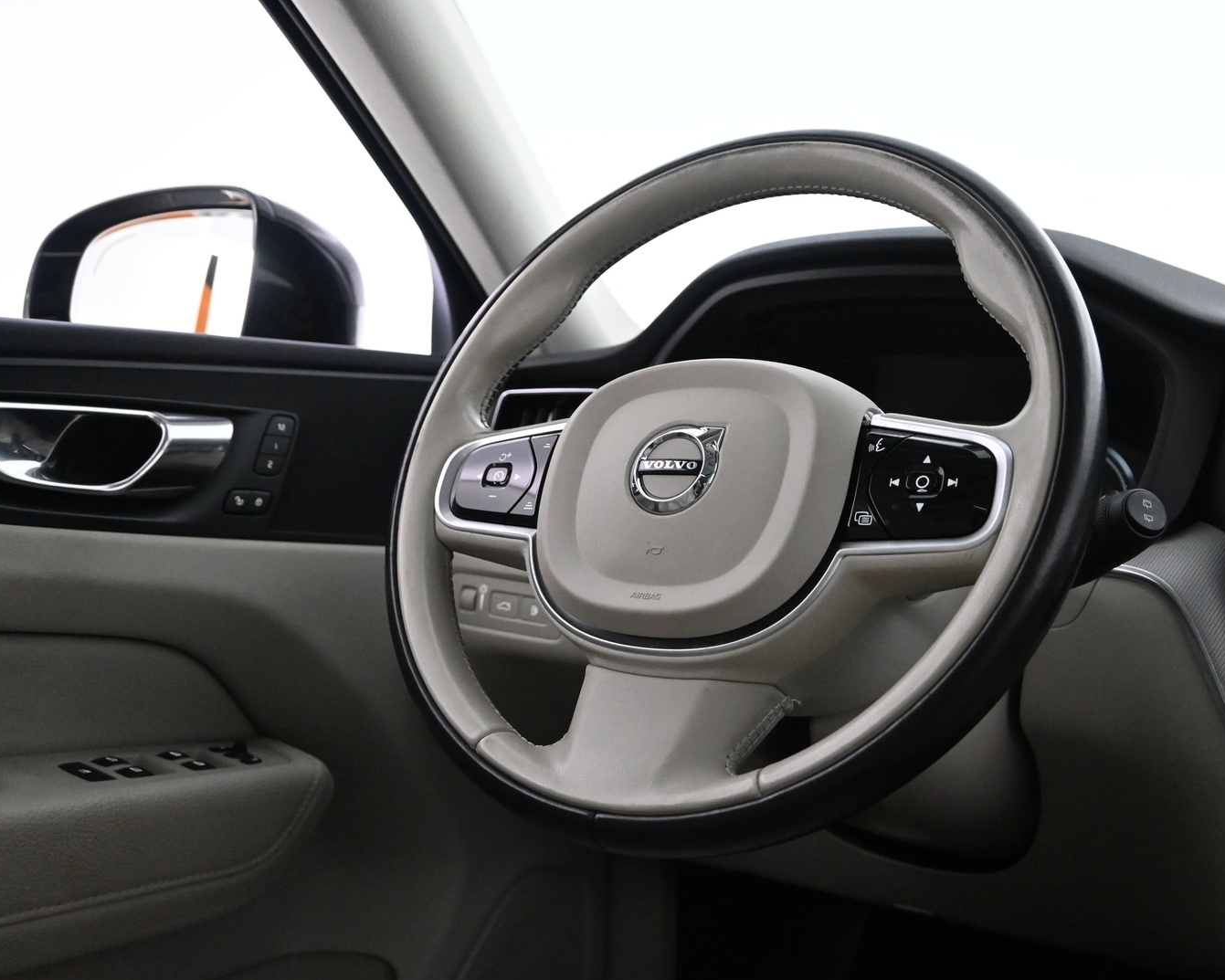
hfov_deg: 52.6
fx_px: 1233
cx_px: 720
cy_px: 492
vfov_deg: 43.4
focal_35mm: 34
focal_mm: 20
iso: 4000
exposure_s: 1/60
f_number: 3.8
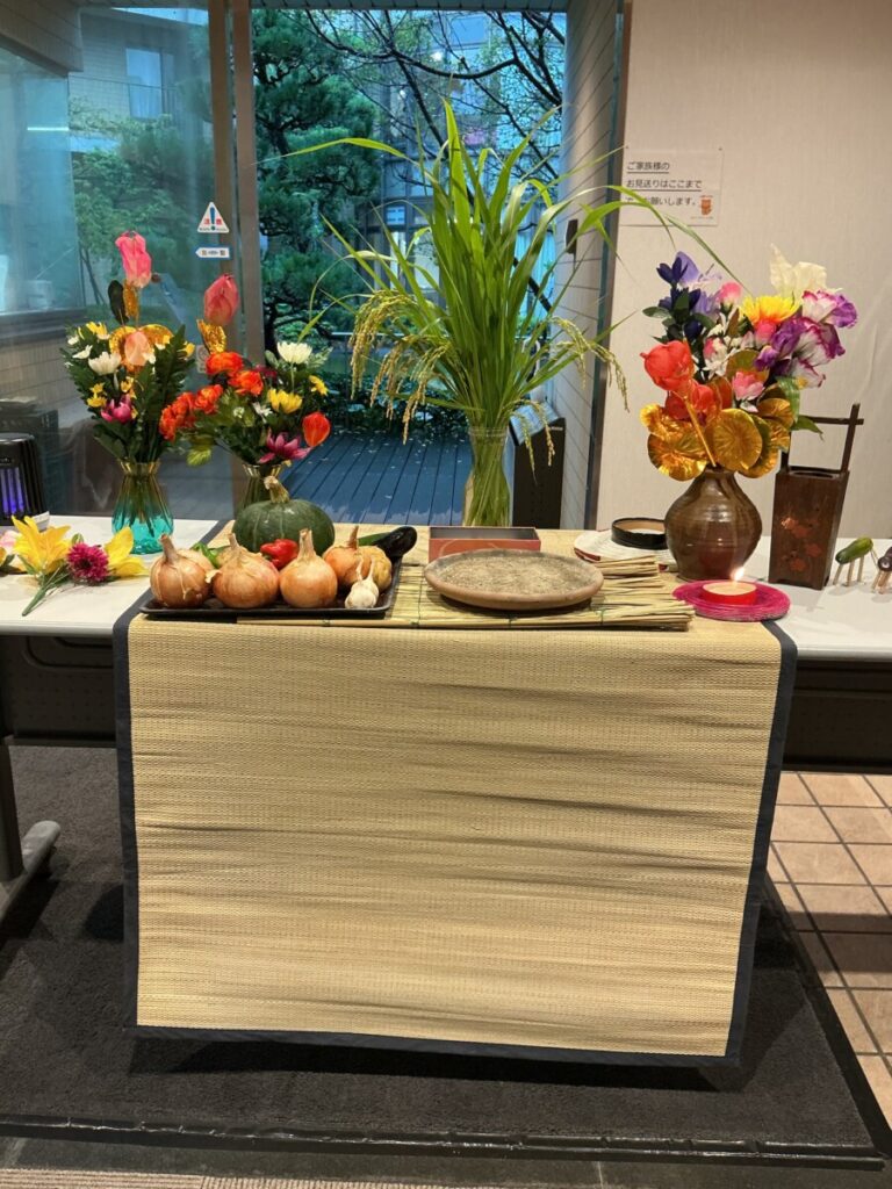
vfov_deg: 61.7
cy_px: 594
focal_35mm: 29
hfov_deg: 48.2
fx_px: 996
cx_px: 446
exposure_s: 1/50
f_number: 1.8
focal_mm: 3
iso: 125
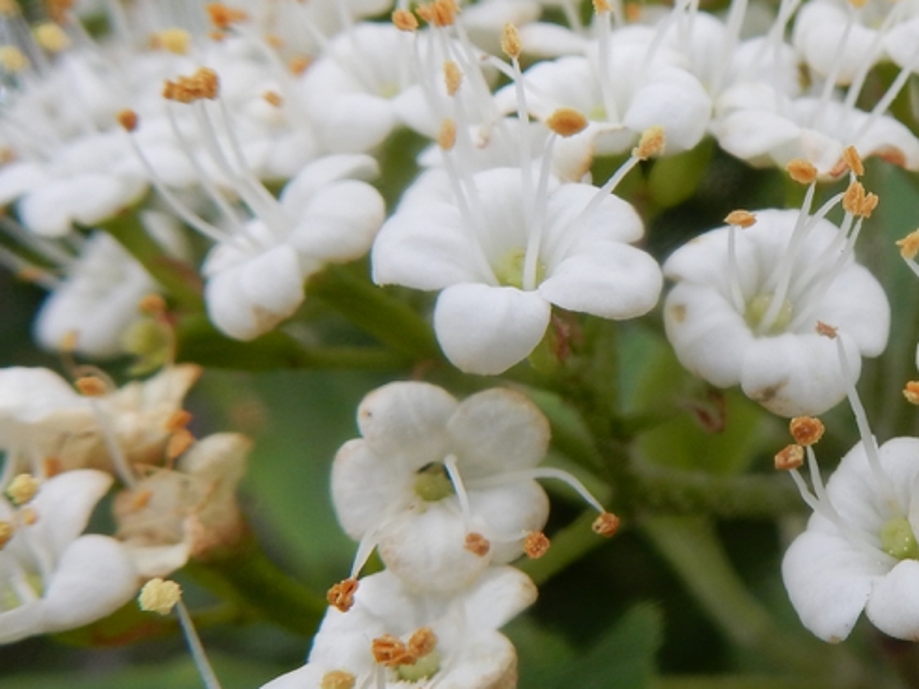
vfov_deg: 28.0
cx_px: 846
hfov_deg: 34.5
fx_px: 1381
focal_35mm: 52
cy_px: 310
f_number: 3.7
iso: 125
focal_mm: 4.5
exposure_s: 1/200
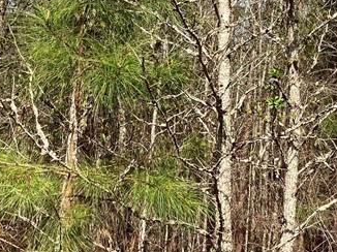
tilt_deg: +12.1
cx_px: 216
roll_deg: -2.3
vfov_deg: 16.1
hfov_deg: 22.2
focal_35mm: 88
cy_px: -56
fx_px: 856
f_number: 1.8
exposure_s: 1/1517
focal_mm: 3.99
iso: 20
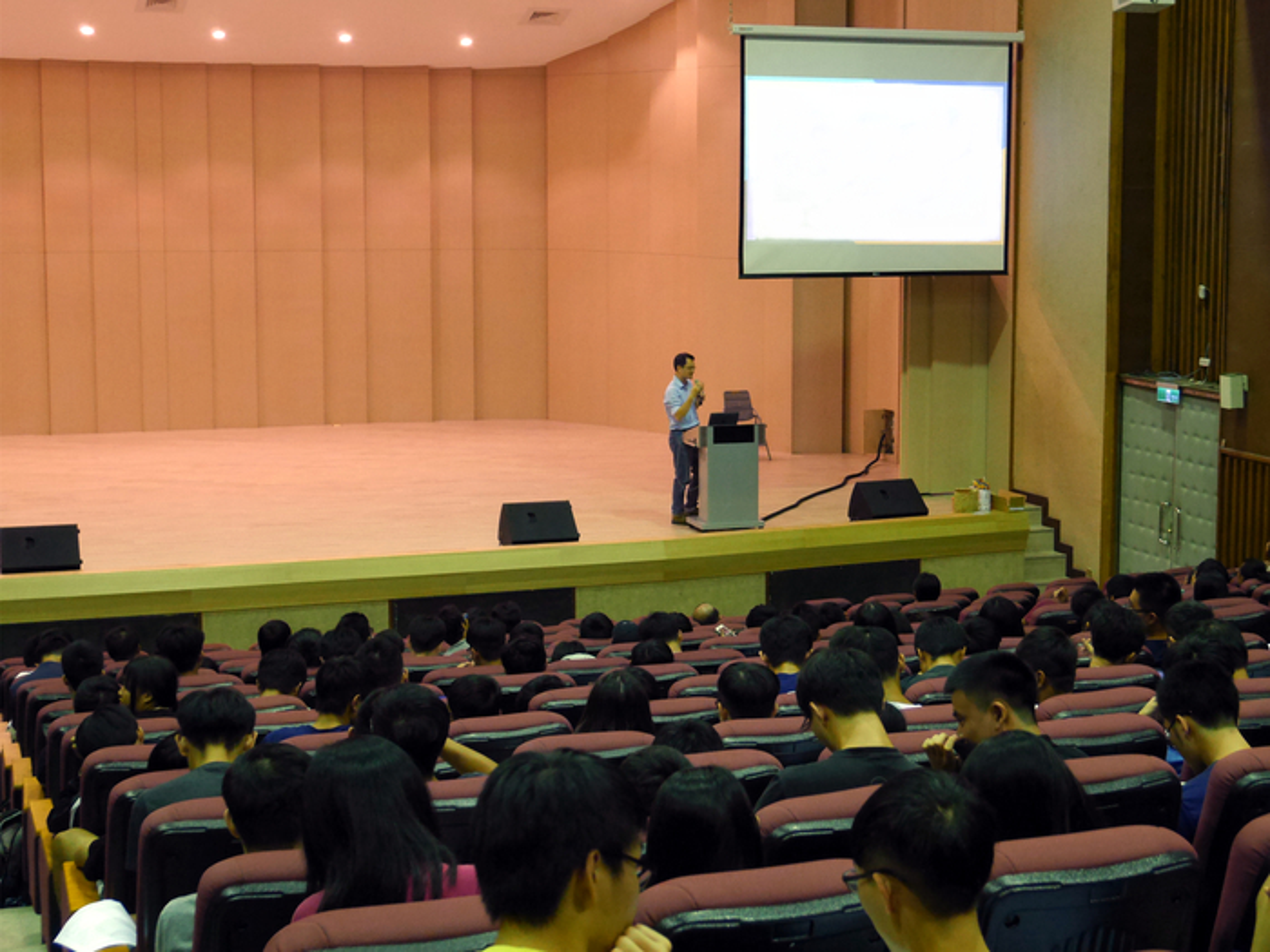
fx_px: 1834
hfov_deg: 38.2
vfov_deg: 29.1
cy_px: 476
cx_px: 635
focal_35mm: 50
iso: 1600
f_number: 5.3
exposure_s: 1/60
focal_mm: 25
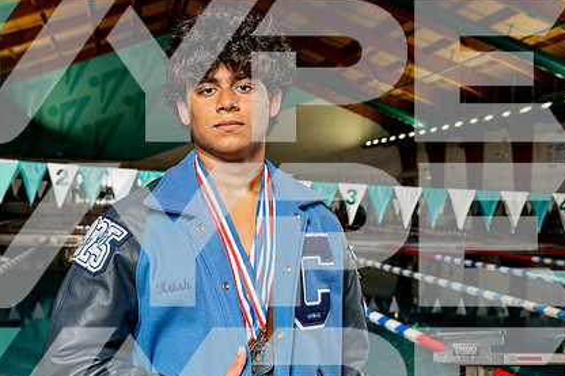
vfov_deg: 25.4
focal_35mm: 53
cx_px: 230
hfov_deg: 37.4
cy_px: 236
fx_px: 831
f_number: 5.6
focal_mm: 38
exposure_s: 1/250
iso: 640
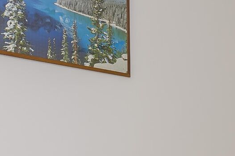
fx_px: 521
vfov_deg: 16.6
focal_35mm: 80
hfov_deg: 20.9
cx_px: 368
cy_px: 165
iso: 100
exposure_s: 1/80
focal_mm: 10
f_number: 8
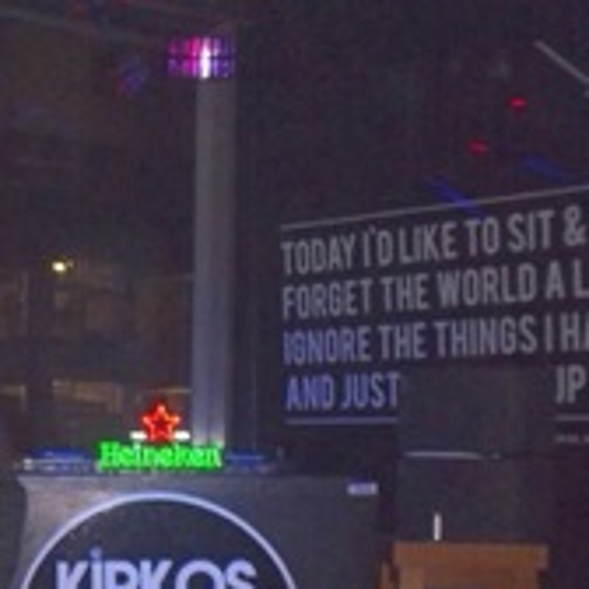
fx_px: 1675
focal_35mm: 87
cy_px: 498
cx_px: -168
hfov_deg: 18.6
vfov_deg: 19.7
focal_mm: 5.2
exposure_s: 1/40
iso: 400
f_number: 3.7
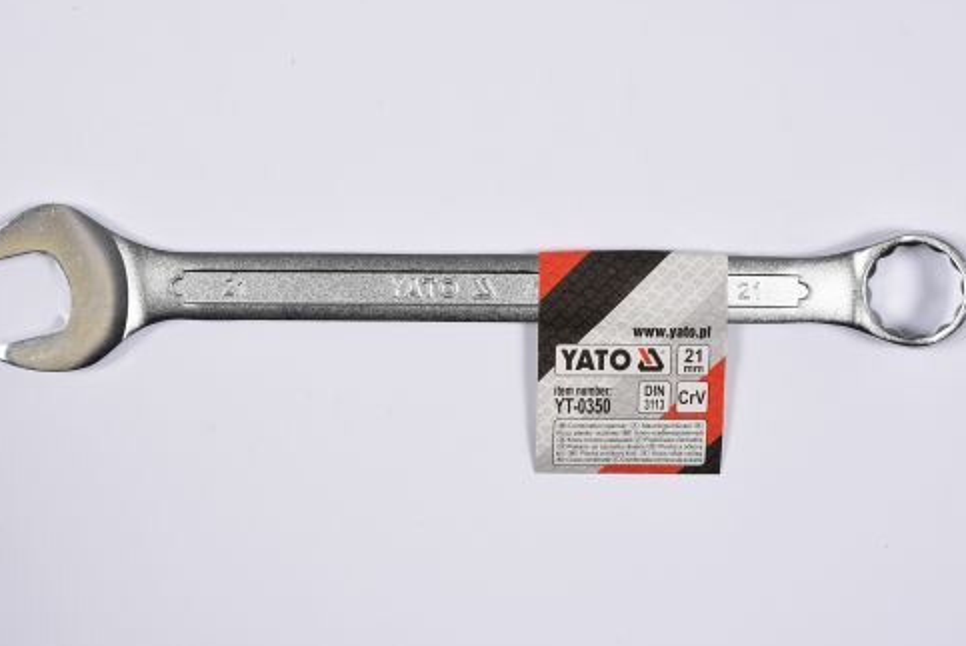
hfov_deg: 23.9
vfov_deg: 16.1
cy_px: 290
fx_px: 2283
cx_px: 475
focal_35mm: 85
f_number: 14
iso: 250
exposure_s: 1/125
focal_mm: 50
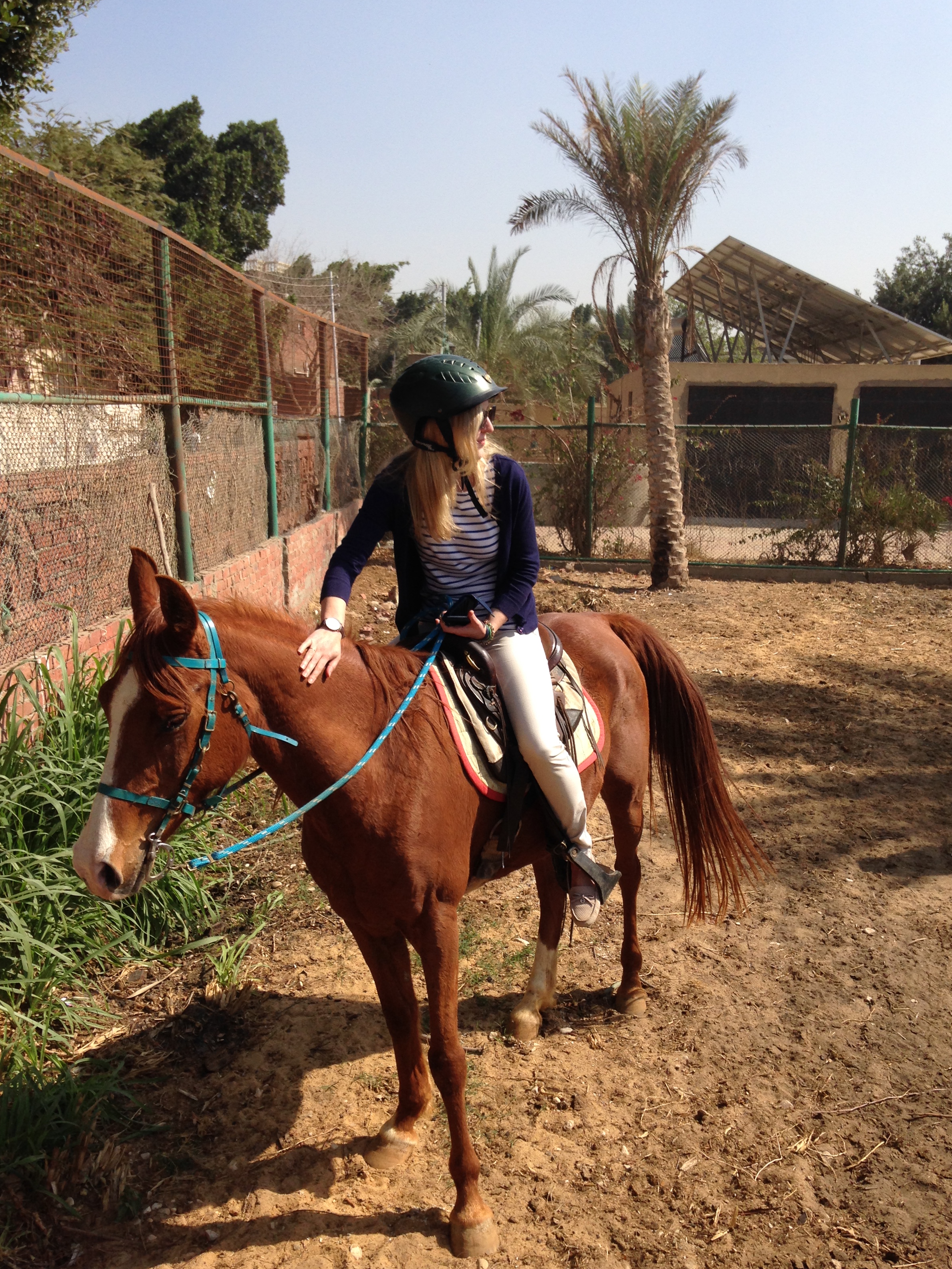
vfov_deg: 54.0
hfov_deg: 41.8
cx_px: 482
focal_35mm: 34
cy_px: 632
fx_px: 1247
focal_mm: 4.12
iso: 50
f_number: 2.4
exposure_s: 1/1391
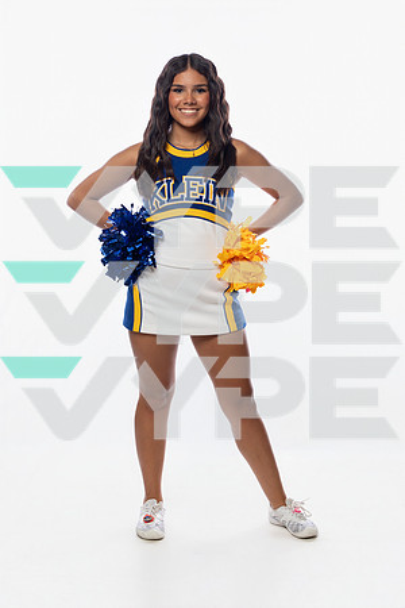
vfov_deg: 28.8
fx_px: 1181
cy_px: 304
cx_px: 202
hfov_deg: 19.5
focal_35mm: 70
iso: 640
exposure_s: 1/250
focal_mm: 70
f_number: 5.6
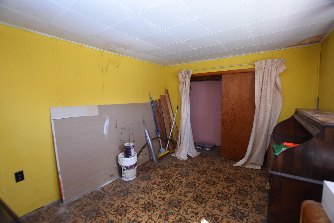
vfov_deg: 77.4
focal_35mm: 15
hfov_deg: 100.3
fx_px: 139
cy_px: 112
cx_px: 167
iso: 800
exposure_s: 1/80
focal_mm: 10
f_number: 4.5
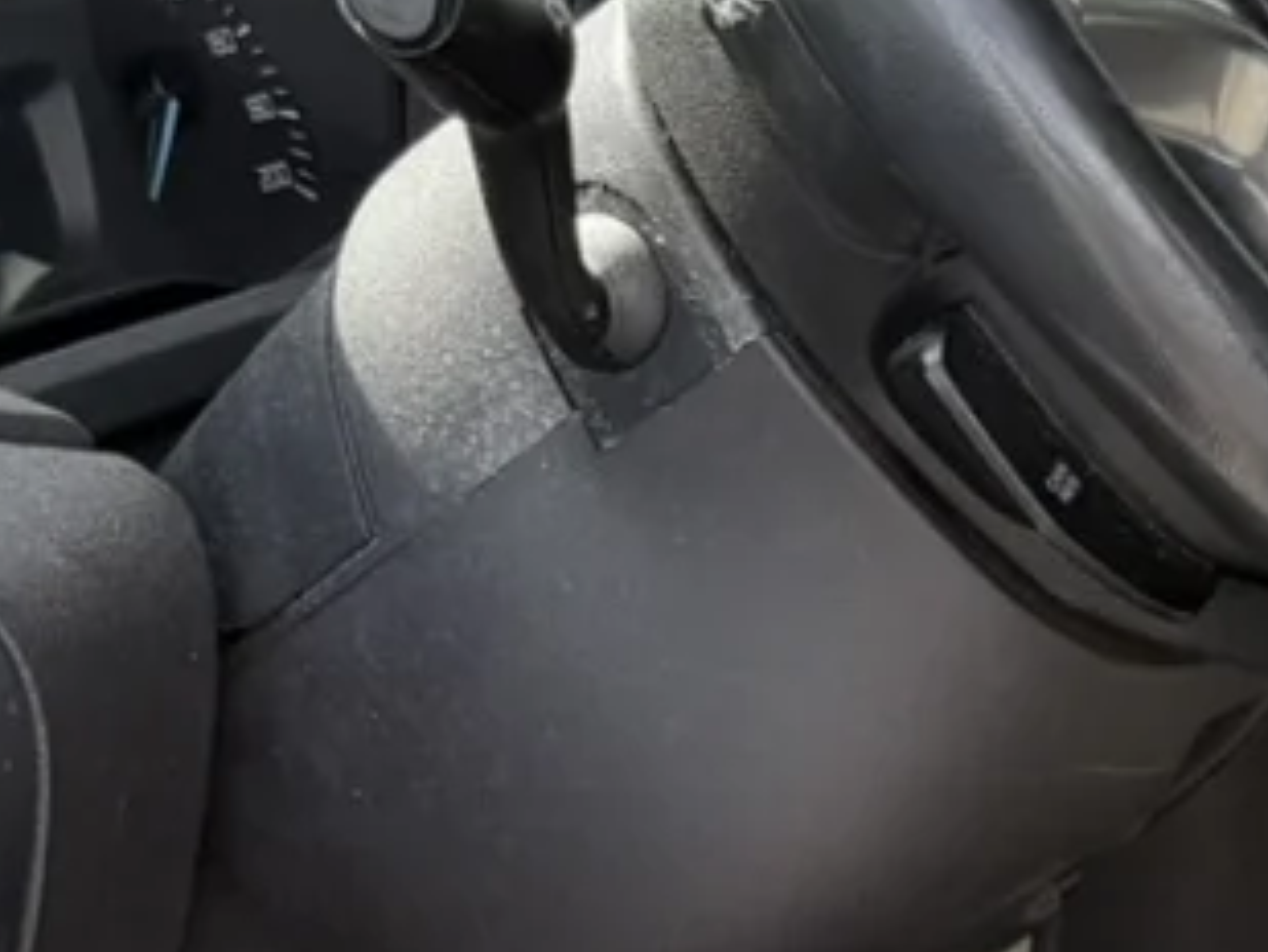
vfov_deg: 9.7
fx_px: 5460
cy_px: 1399
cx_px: 1838
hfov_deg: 12.6
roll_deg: +1.0
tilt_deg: -19.9
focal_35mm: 149
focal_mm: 6.76
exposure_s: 1/695
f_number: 1.78
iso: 80
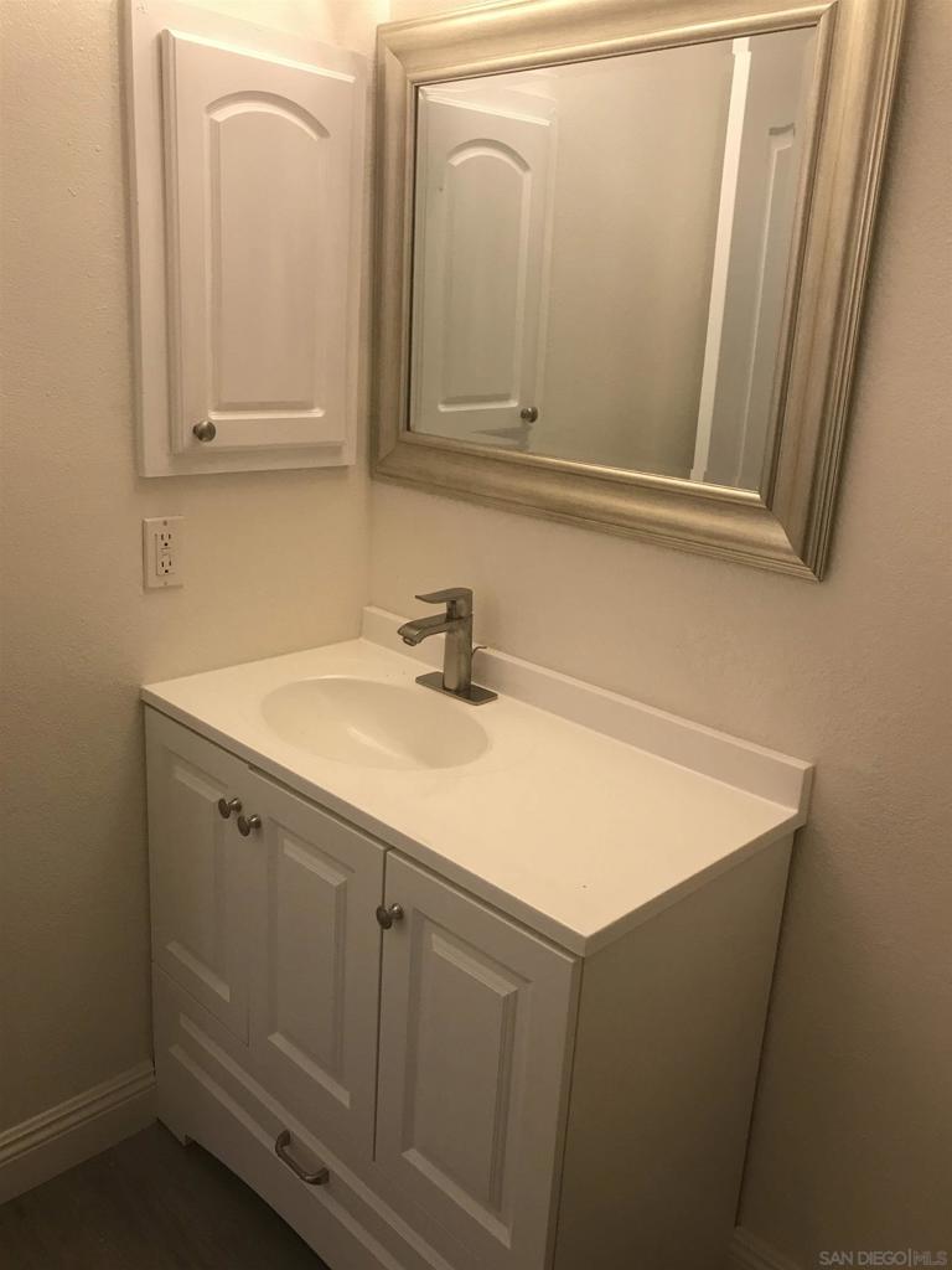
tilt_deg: -16.2
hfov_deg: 49.7
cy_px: 635
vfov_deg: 63.4
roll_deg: -3.2
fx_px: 1027
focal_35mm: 28
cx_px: 476
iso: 40
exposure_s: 1/24
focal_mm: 3.99
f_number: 1.8
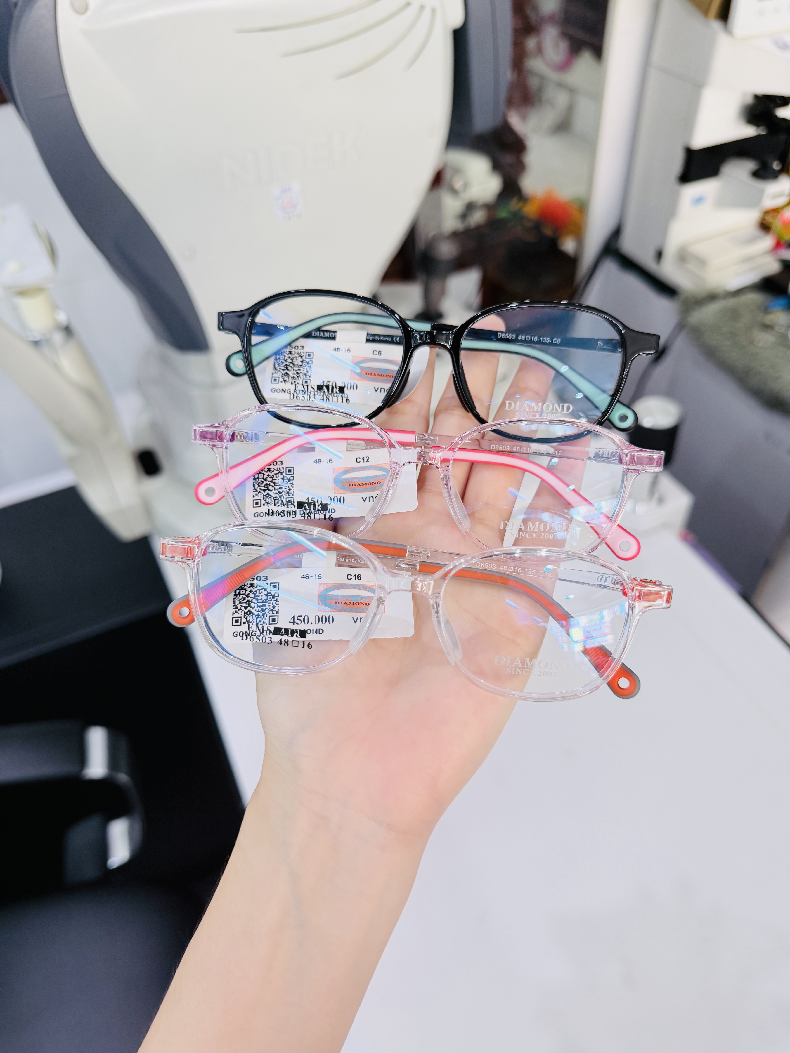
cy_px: 526
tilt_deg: -45.7
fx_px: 730
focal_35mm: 24
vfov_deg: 71.6
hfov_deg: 56.8
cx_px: 395
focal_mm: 6.76
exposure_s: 1/100
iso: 160
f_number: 1.78
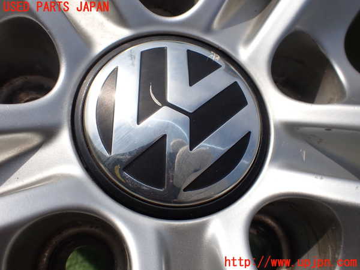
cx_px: 180
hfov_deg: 60.0
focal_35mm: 30
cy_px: 135
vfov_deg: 46.8
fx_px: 312
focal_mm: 5.4
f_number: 9
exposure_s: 1/320
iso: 100
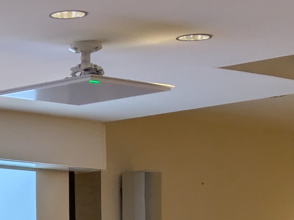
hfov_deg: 8.9
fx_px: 1852
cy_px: 460
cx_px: -99
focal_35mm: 218
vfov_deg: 6.6
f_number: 1.89
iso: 63
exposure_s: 1/60
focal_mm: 5.43
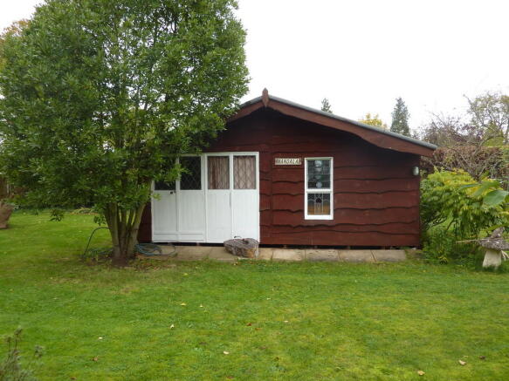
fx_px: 368
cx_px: 254
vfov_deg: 54.9
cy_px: 190
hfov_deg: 69.4
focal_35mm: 25
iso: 80
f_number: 3.3
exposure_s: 1/60
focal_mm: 4.1
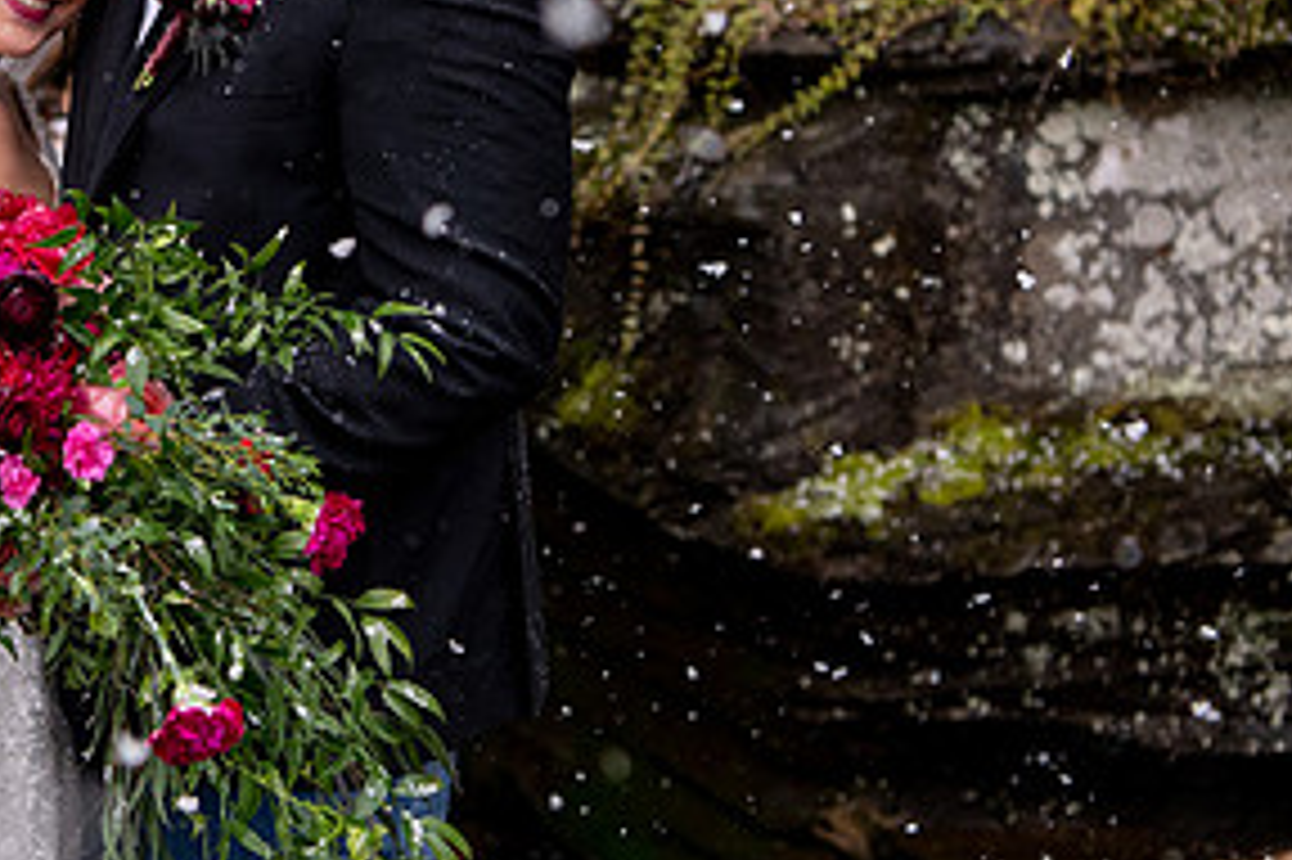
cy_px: 154
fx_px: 3658
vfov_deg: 13.3
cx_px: 114
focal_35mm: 102
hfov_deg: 19.6
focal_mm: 48
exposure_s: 1/2500
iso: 2500
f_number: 3.5
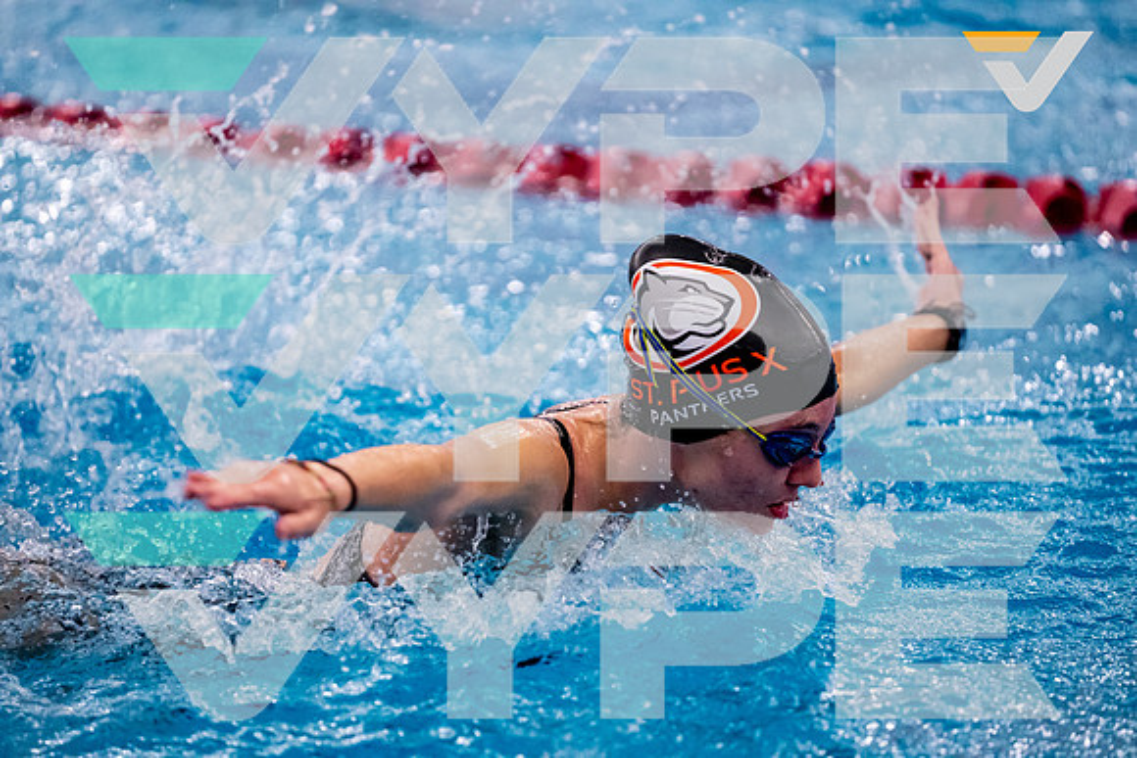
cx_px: 568
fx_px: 6318
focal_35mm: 200
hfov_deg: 10.3
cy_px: 379
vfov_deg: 6.9
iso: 6400
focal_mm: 200
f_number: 2.8
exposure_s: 1/1250
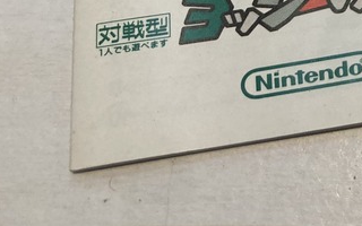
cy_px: -133
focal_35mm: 95
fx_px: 937
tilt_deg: -65.9
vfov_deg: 12.9
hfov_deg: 19.2
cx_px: 538
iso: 64
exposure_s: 1/120
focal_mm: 3.99
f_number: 1.8
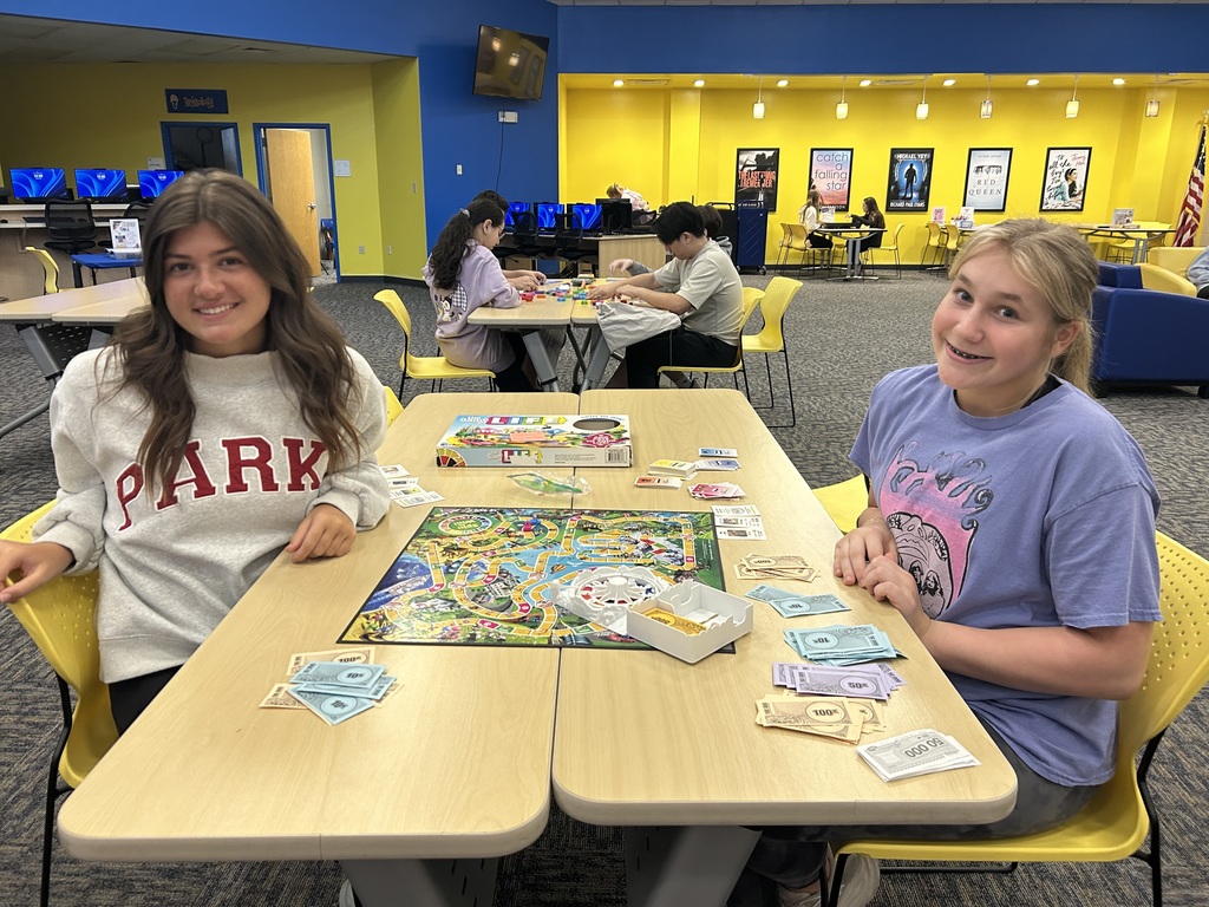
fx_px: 908
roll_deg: -1.0
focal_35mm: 26
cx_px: 604
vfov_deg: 53.1
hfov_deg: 67.3
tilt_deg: -16.7
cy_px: 454
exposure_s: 1/60
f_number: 1.5
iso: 200
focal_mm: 5.7
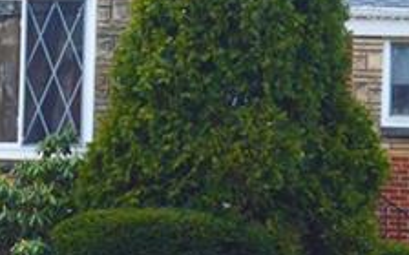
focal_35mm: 265
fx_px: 2954
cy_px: 40
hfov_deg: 7.9
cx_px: 73
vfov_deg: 5.0
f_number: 10
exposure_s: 1/320
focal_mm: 38
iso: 400
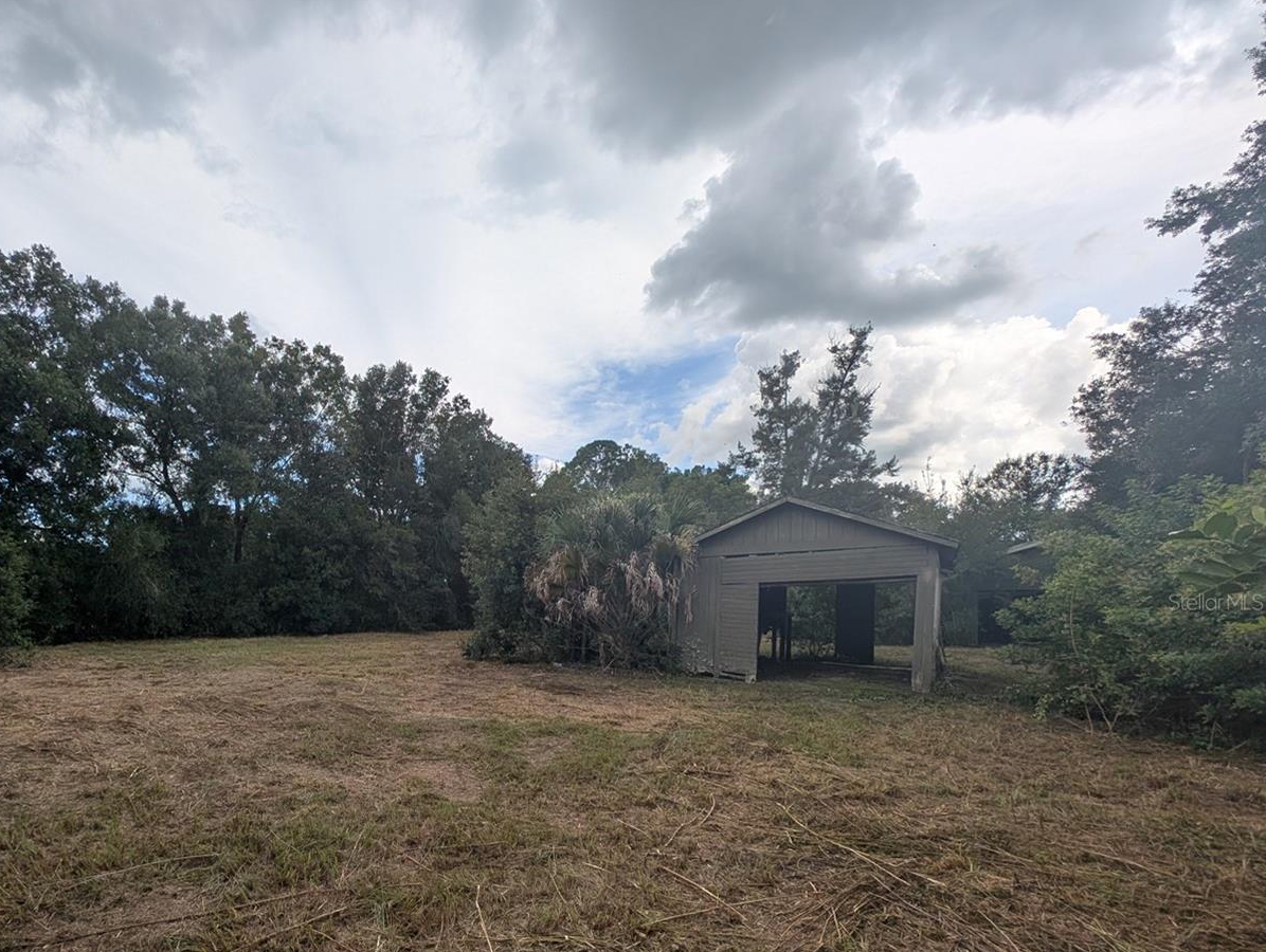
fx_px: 586
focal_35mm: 16
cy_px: 602
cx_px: 424
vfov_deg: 76.7
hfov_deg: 91.1
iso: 42
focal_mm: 2.23
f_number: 1.95
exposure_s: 1/1361
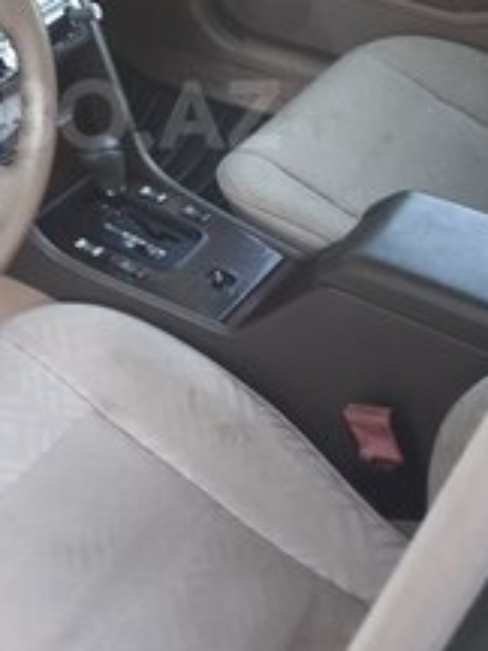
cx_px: 48
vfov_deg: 30.3
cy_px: 115
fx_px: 1165
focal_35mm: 62
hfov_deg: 23.0
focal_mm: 3.6
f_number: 1.9
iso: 64
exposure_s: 1/33
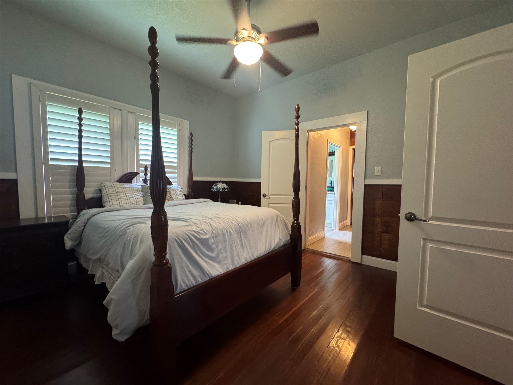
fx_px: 207
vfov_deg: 85.7
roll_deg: -0.7
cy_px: 192
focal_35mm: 14
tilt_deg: -3.7
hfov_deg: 102.1
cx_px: 256
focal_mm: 2.22
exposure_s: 1/60
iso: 640
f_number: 2.2
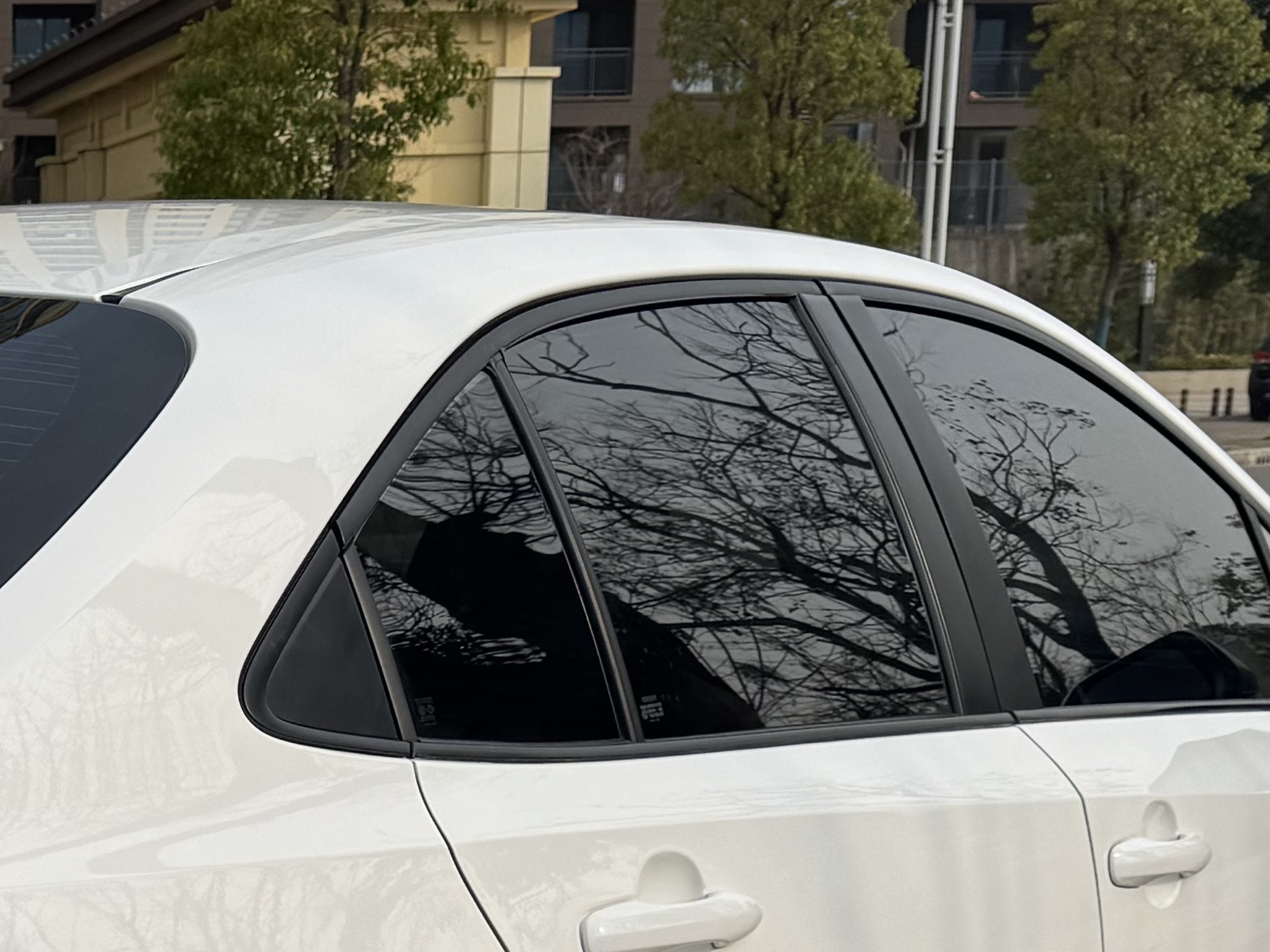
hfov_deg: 22.1
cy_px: 1251
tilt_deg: -16.6
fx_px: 3045
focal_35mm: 83
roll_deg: +1.5
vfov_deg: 16.7
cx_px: -178
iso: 80
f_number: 1.78
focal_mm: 6.76
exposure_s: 1/4950
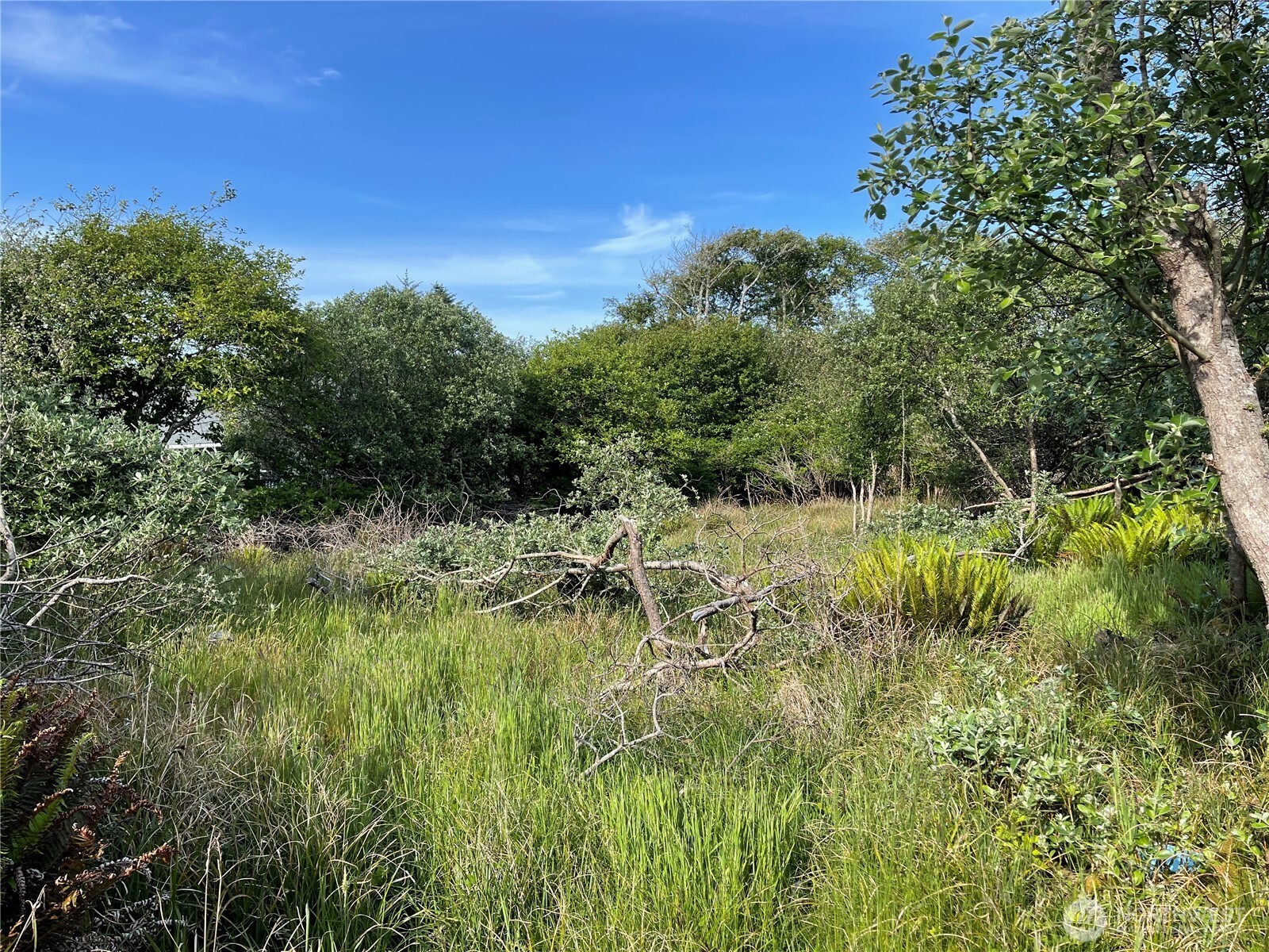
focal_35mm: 25
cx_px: 634
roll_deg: +1.5
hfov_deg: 69.4
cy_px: 476
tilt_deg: -1.4
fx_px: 916
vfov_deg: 54.9
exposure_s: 1/1323
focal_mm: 5.1
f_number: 1.6
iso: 32
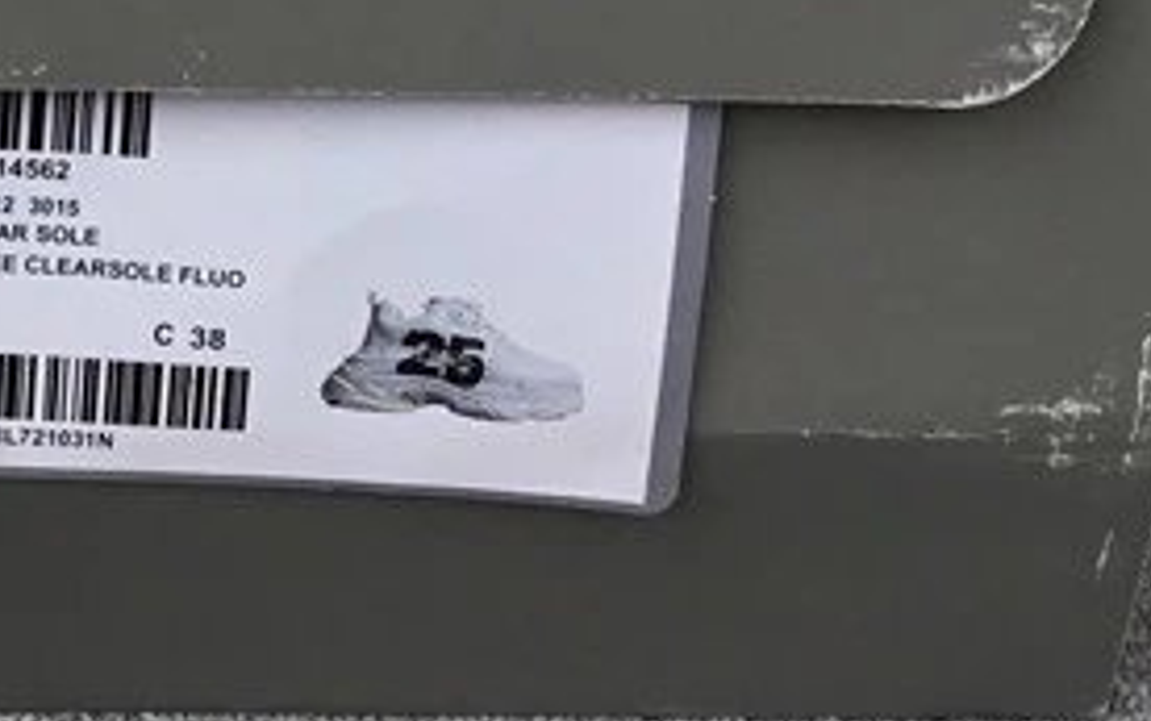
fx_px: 3359
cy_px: -581
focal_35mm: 107
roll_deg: -0.4
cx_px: -58
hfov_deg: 18.8
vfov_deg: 11.4
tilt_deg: -17.3
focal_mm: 3.3
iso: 25
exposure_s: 1/228
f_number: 2.4
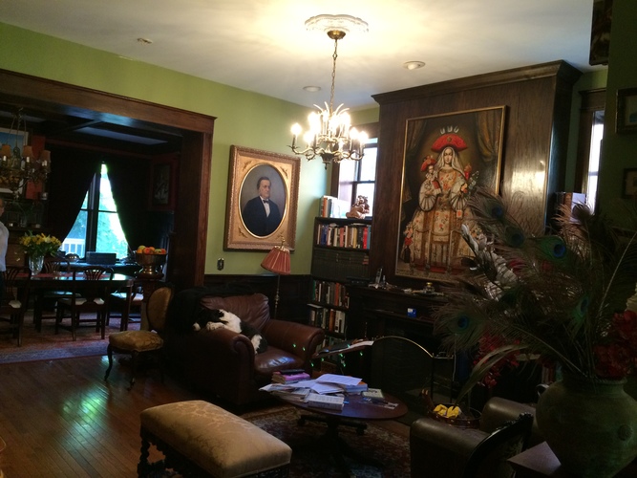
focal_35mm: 29
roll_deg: -2.8
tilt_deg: -1.8
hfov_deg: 61.7
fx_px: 534
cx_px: 318
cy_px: 239
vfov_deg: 48.2
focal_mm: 4.15
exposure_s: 1/30
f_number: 2.2
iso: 200
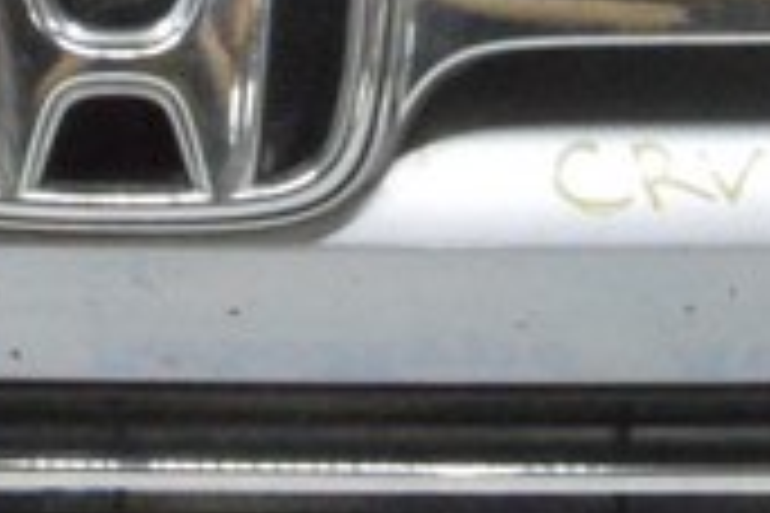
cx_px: 149
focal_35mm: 198
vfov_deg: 6.8
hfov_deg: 10.4
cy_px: -358
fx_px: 4235
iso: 6400
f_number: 20
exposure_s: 1/15
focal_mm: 22
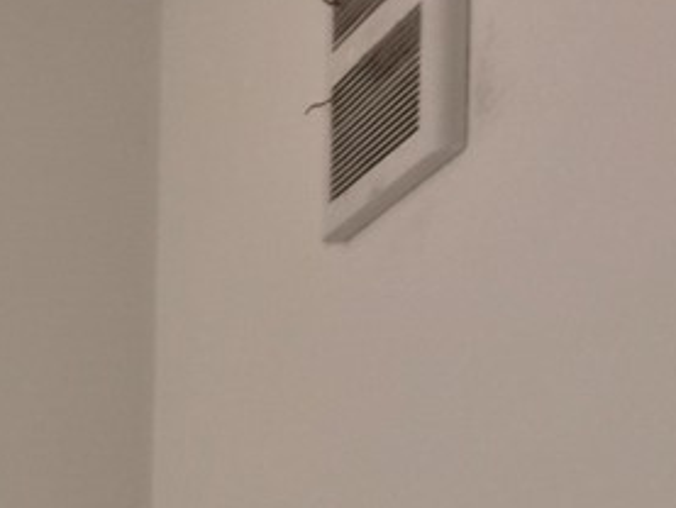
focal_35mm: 75
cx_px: -830
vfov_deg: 16.7
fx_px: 1465
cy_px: 884
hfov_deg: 16.3
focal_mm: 1.7
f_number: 2.2
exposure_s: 1/60
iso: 32
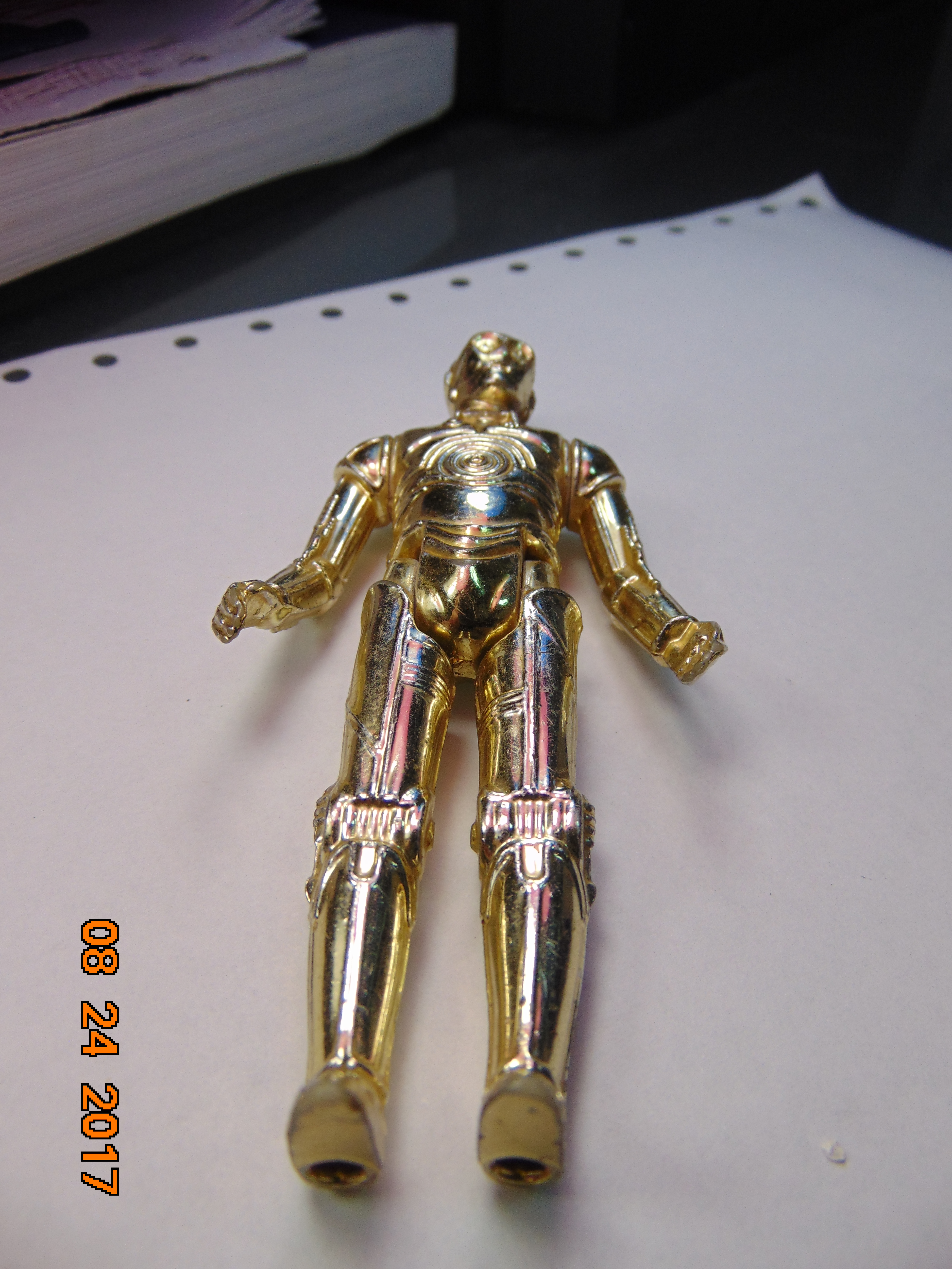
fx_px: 917
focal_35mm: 25
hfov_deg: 54.9
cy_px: 634
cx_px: 476
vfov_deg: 69.4
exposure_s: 1/640
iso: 80
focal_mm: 4.5
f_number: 3
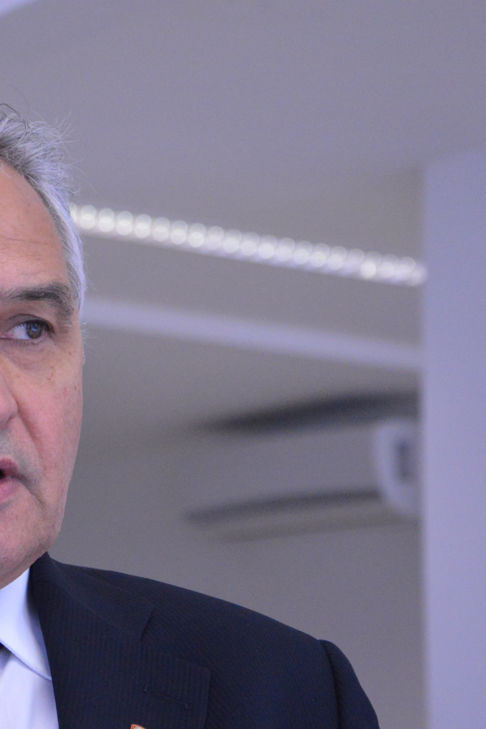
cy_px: 364
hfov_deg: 9.1
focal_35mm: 149
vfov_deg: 13.8
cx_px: -30
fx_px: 3017
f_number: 5.6
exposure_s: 1/250
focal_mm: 66
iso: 3200
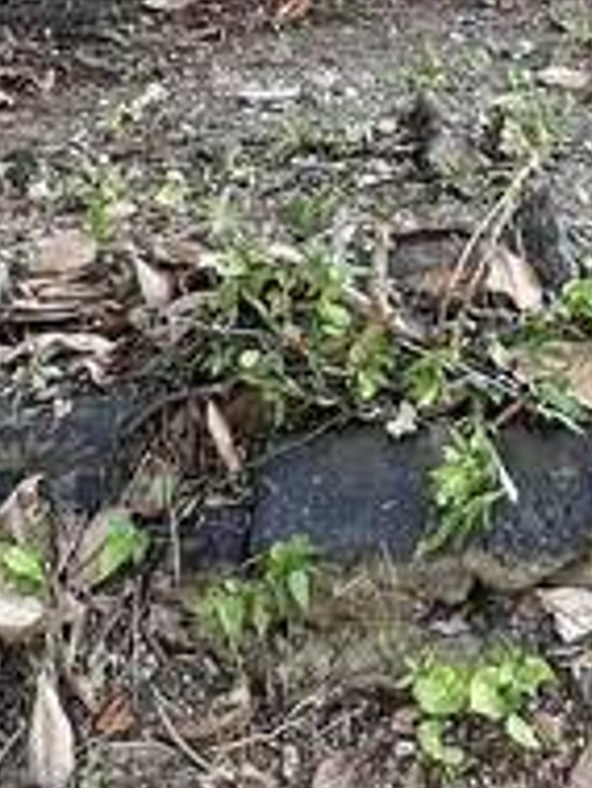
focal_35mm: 71
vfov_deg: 23.1
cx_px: 342
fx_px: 1617
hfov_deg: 20.7
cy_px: -334
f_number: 2.2
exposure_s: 1/99
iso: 40
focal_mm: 2.22
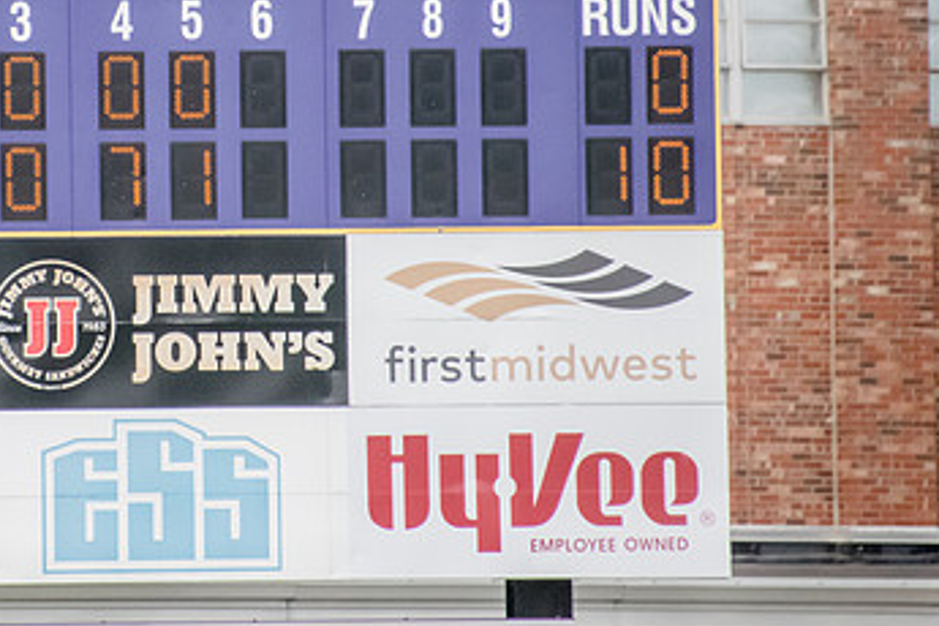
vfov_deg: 1.7
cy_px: 110
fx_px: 21700
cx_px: 161
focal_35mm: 832
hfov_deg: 2.5
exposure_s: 1/3200
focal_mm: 330
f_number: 6.3
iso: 3200
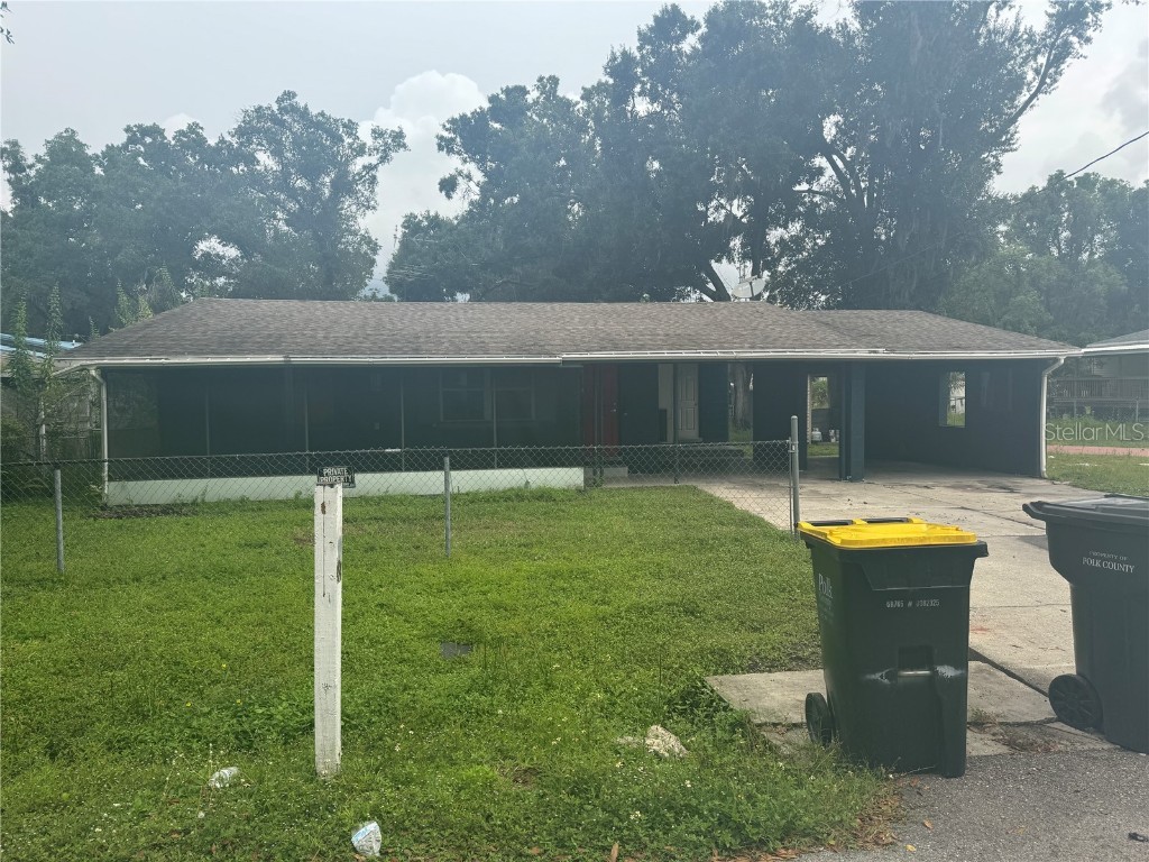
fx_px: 797
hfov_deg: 71.6
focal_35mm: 24
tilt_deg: -3.9
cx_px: 574
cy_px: 431
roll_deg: +0.4
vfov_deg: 56.8
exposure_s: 1/2174
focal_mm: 6.76
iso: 80
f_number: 1.78
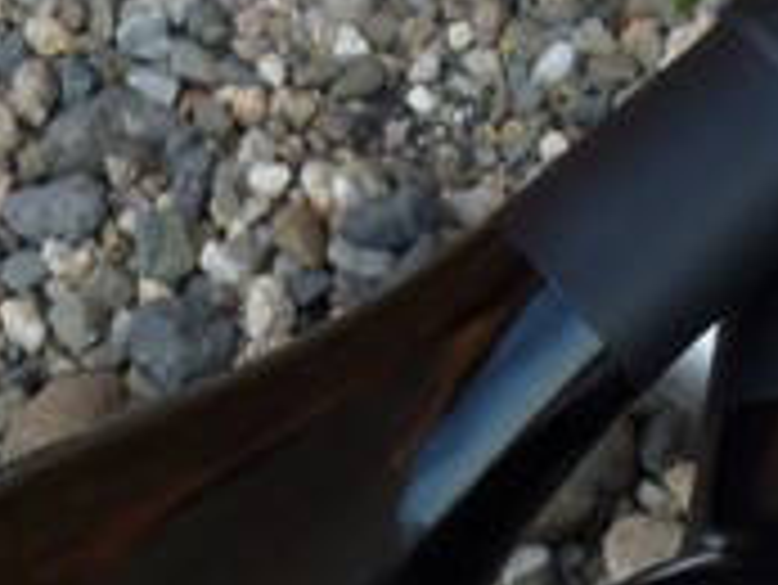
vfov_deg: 8.3
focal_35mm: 171
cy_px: 1116
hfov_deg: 11.5
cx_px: 742
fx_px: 3846
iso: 125
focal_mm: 6.1
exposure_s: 1/30
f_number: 3.6
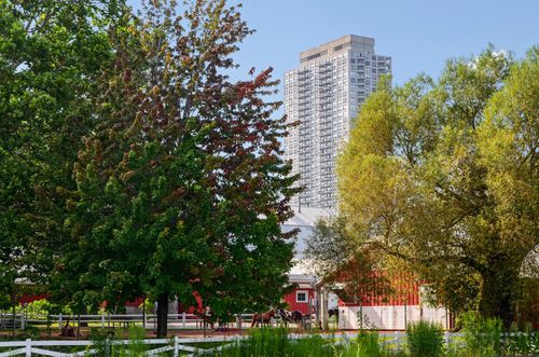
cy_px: 178
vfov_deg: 20.1
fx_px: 1008
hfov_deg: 29.9
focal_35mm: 68
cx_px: 270
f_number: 9
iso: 320
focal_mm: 45
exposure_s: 1/250
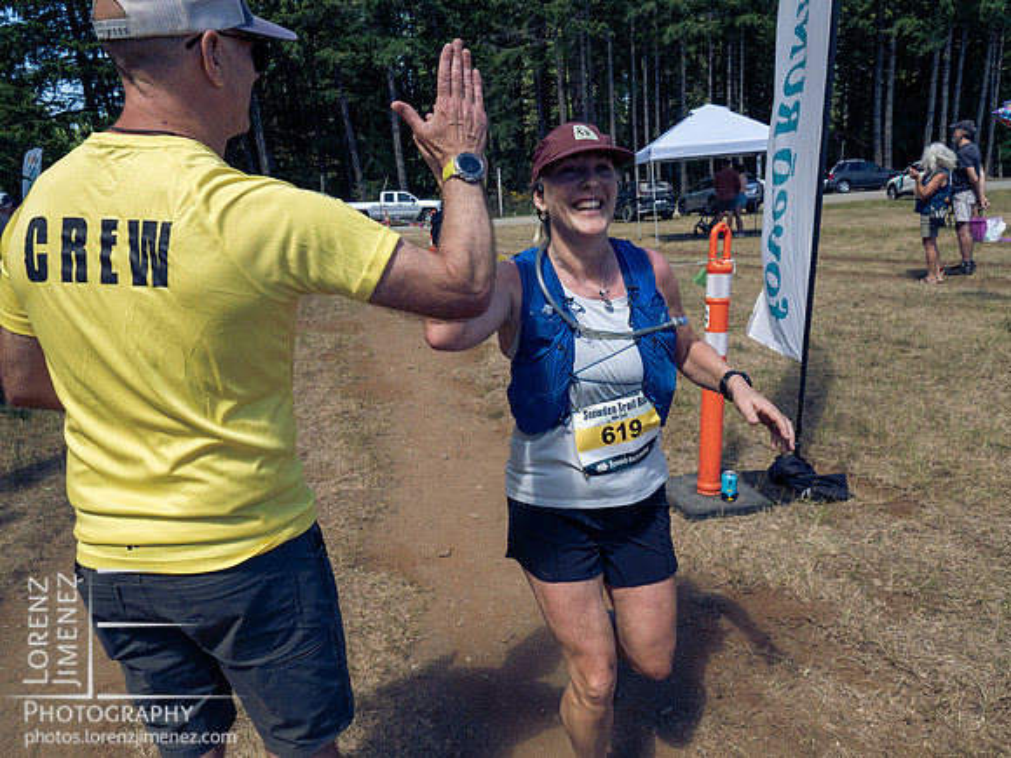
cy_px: 379
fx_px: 701
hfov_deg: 71.6
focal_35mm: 24
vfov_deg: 56.8
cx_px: 506
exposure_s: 1/800
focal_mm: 12
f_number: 4
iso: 250
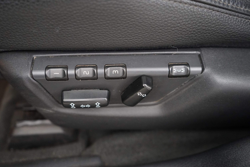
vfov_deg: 46.4
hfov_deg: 65.5
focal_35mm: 28
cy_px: 84
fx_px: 194
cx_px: 125
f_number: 3.5
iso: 5000
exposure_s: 1/60
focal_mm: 28
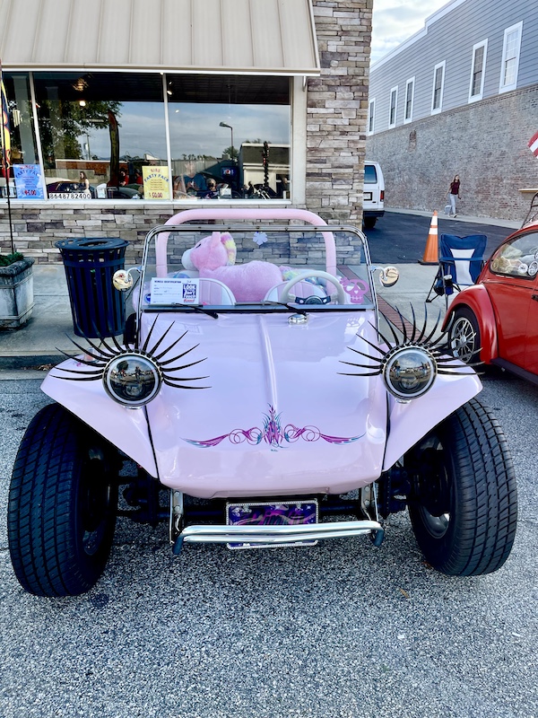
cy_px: 359
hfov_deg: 54.9
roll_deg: +1.0
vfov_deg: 69.4
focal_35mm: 25
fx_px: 518
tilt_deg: -16.2
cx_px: 269
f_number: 1.6
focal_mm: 5.1
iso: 32
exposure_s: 1/923
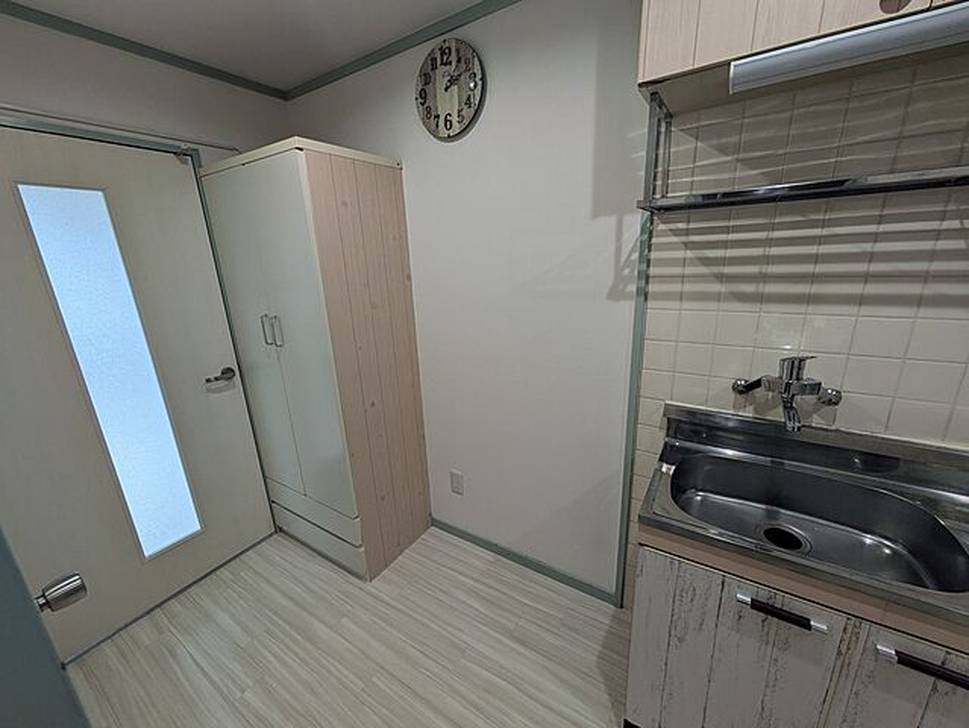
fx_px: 392
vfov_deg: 85.7
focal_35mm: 14
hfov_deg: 102.0
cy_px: 364
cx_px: 484
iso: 51
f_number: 2.2
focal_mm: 1.83
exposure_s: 1/60
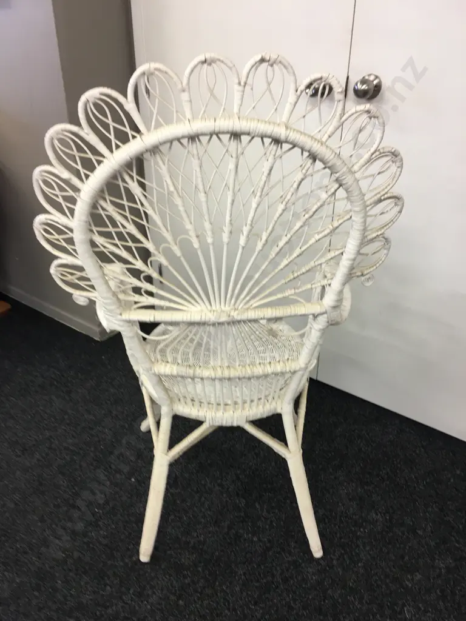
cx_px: 233
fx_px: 521
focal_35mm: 29
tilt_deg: -29.5
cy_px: 310
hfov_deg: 48.2
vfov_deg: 61.7
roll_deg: -1.0
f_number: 2.2
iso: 32
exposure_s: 1/17
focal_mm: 4.15
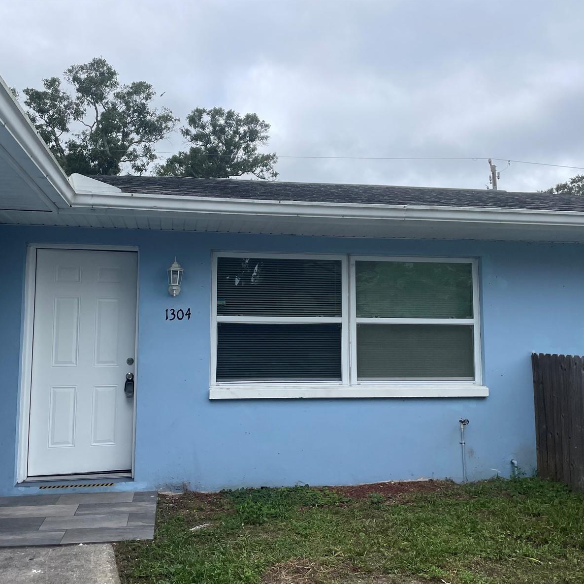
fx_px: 592
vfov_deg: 52.5
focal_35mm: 31
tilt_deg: +5.6
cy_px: 293
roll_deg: +0.1
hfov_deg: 52.5
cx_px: 264
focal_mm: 4.2
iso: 32
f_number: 1.6
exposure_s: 1/2618
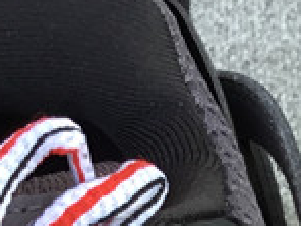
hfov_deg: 10.3
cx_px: 366
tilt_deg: -49.4
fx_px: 1643
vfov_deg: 7.3
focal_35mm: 189
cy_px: 561
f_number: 2.4
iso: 32
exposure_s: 1/100
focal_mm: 3.3
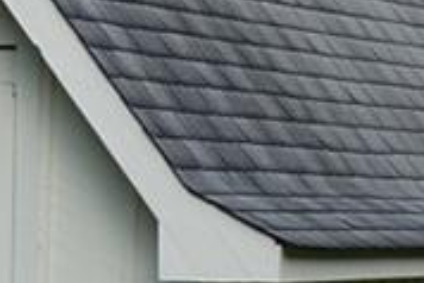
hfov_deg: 5.8
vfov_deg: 3.9
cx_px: -331
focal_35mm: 351
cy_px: 338
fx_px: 4137
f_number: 2.8
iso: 100
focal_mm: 22.4
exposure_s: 1/320
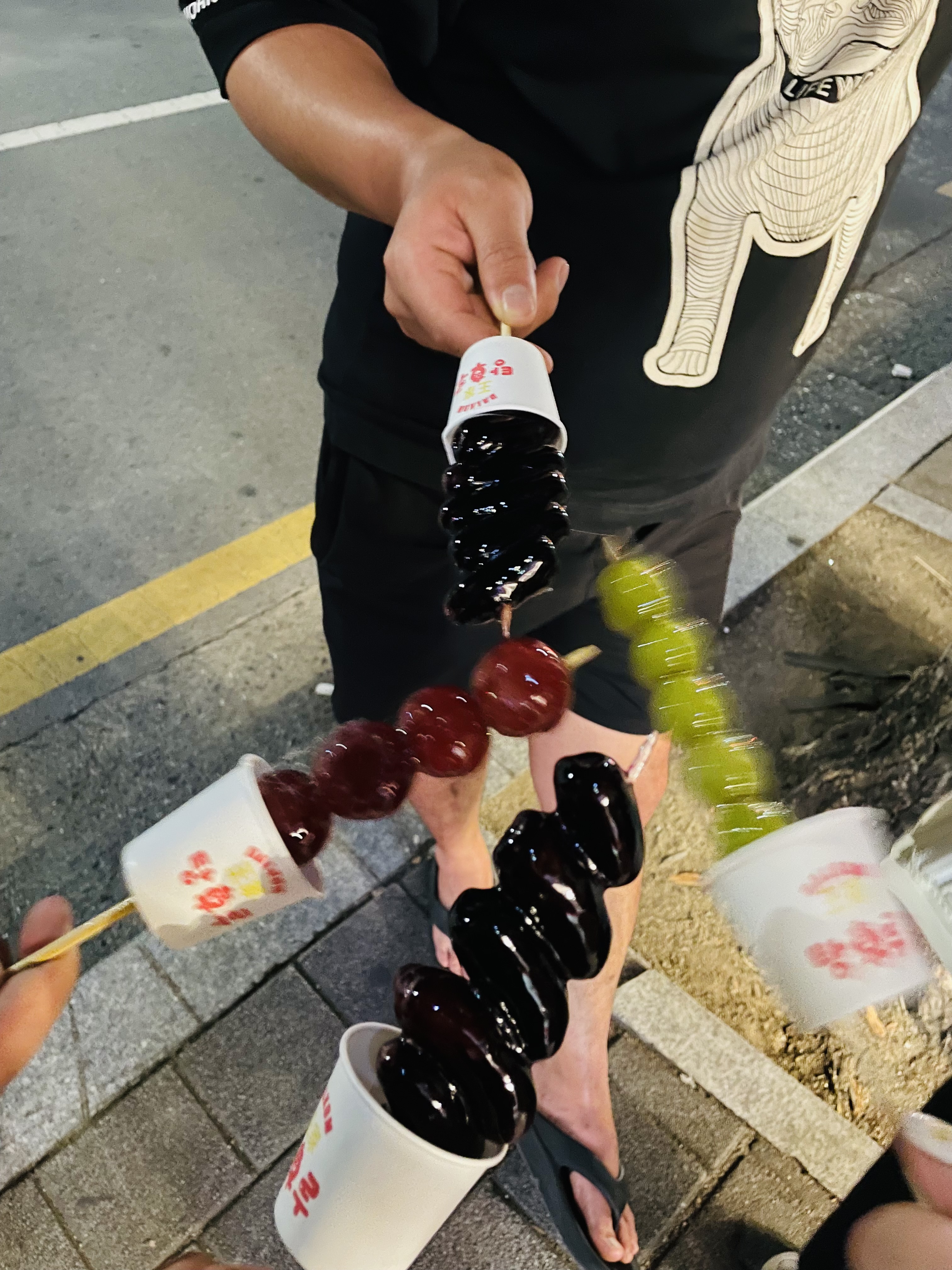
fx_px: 953
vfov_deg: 67.3
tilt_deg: -44.4
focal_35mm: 26
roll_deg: -5.3
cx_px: 476
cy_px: 635
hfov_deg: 53.1
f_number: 1.6
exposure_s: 1/10
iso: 500
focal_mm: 4.2
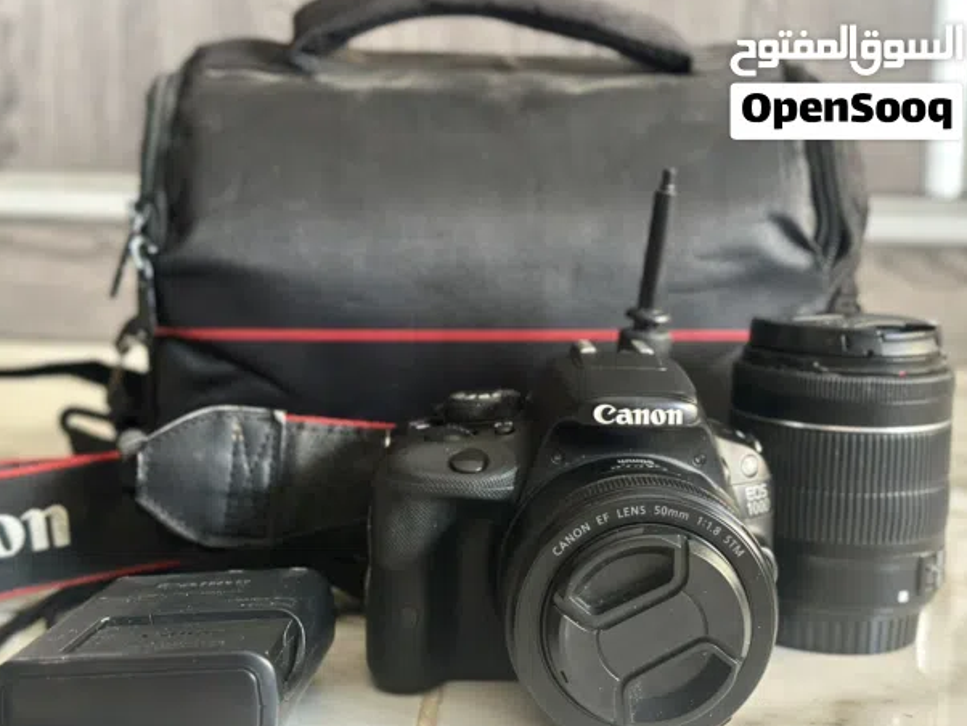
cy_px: 371
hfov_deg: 37.5
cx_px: 488
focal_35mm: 51
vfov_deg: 28.6
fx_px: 1425
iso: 400
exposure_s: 1/45
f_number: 1.78
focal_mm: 6.86
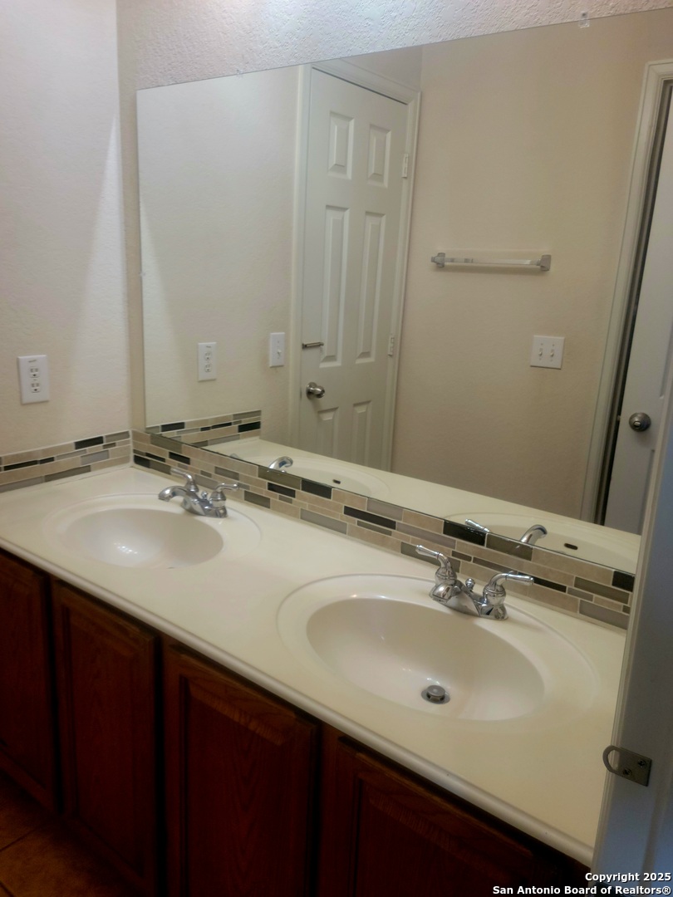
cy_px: 448
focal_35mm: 28
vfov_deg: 63.4
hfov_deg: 49.7
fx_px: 726
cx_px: 336
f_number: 2
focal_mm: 5.9
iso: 100
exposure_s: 1/55.2
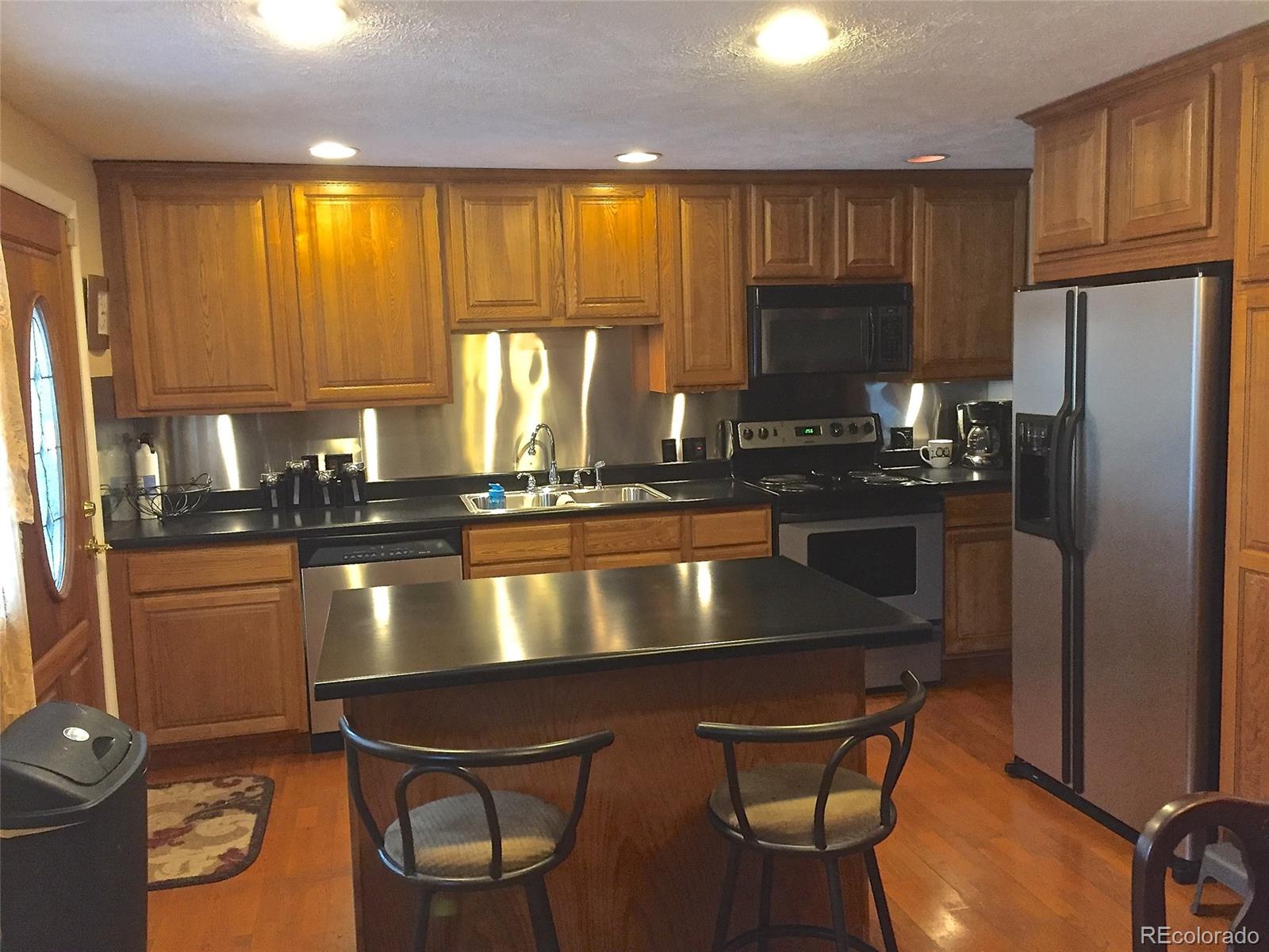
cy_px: 476
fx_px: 1063
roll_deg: +2.0
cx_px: 634
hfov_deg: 61.7
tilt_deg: -6.9
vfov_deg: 48.2
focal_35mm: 29
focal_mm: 4.15
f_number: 2.2
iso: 250
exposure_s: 1/30
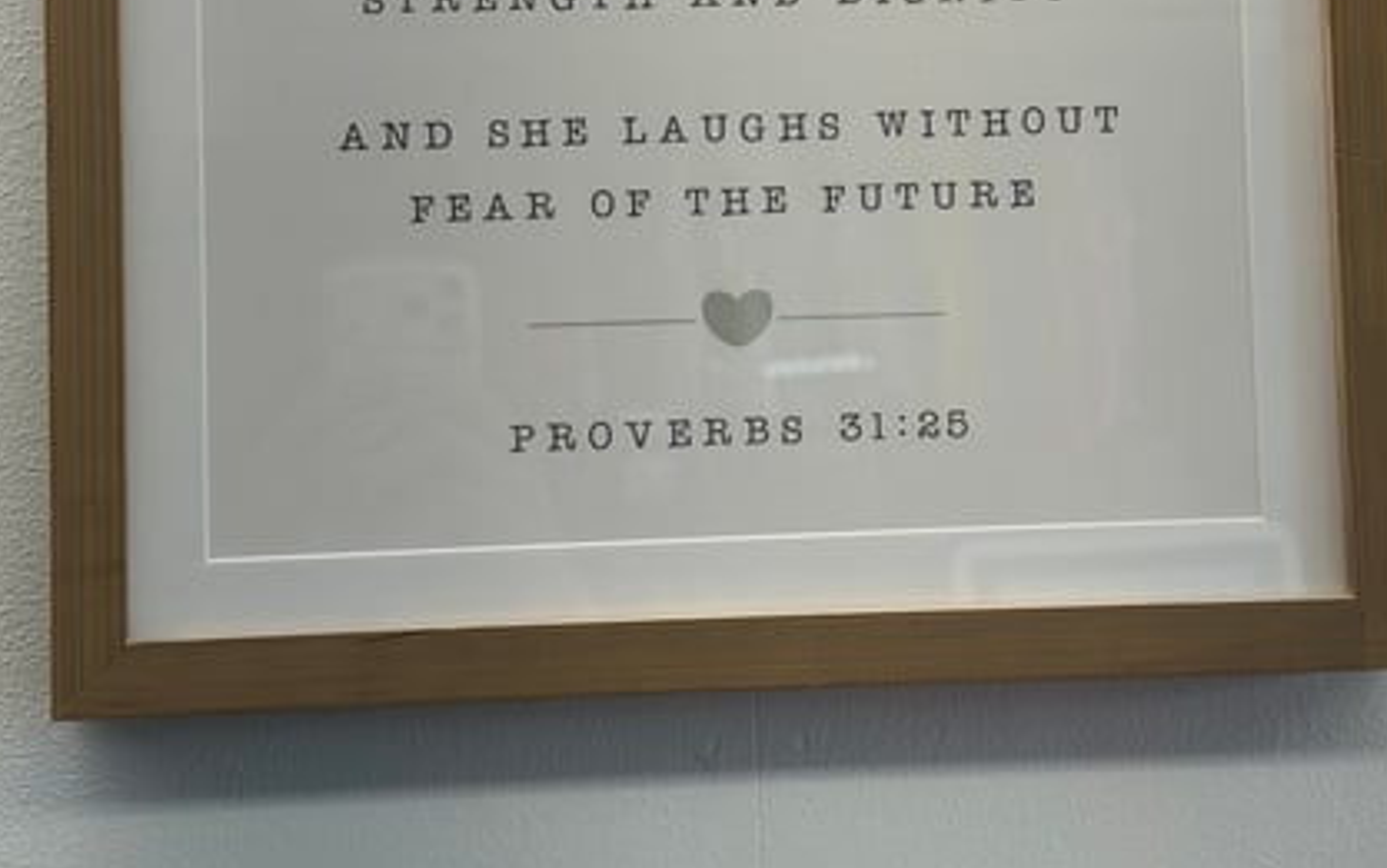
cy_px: 158
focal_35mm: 78
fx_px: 2950
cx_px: 722
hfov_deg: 26.5
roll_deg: +0.8
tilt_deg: +5.1
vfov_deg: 16.6
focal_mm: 6.76
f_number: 1.78
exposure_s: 1/606
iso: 80
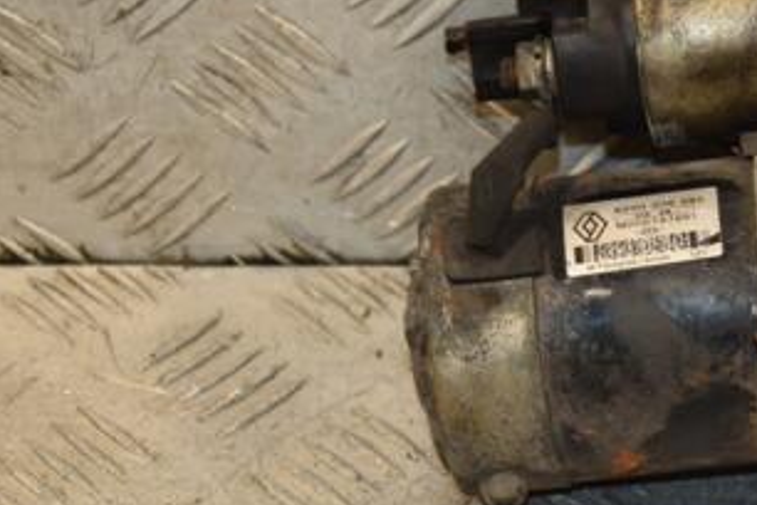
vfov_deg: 7.1
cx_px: 740
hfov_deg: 10.5
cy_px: 235
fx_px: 4079
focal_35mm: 194
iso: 800
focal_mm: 66
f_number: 5.3
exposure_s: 1/125
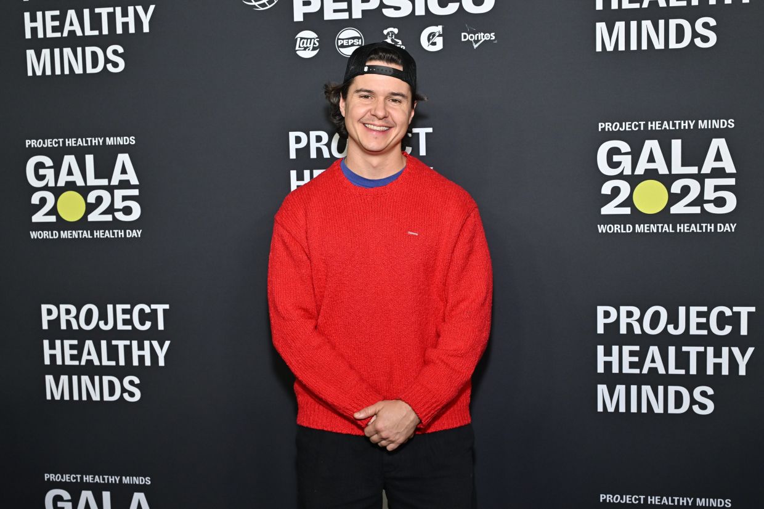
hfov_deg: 44.5
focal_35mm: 44
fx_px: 933
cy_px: 254
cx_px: 382
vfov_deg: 30.5
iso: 1000
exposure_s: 1/200
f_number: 6.3
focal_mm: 44
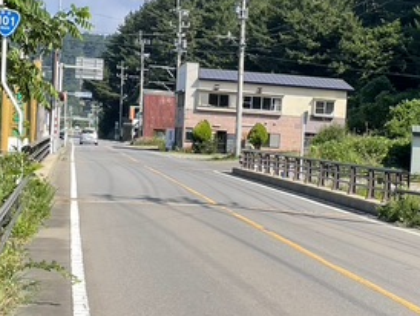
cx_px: 325
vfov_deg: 15.2
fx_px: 1178
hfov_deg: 20.0
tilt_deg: -2.6
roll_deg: -4.4
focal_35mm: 97
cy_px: 235
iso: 32
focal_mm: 4.2
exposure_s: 1/2174
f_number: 1.6
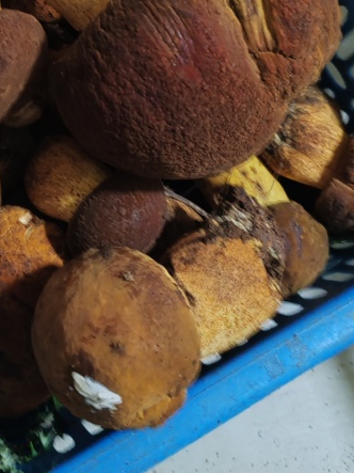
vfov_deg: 28.9
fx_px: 887
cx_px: 55
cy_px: 70
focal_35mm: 65
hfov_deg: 22.2
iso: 4000
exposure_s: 1/25
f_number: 1.9
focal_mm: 6.12
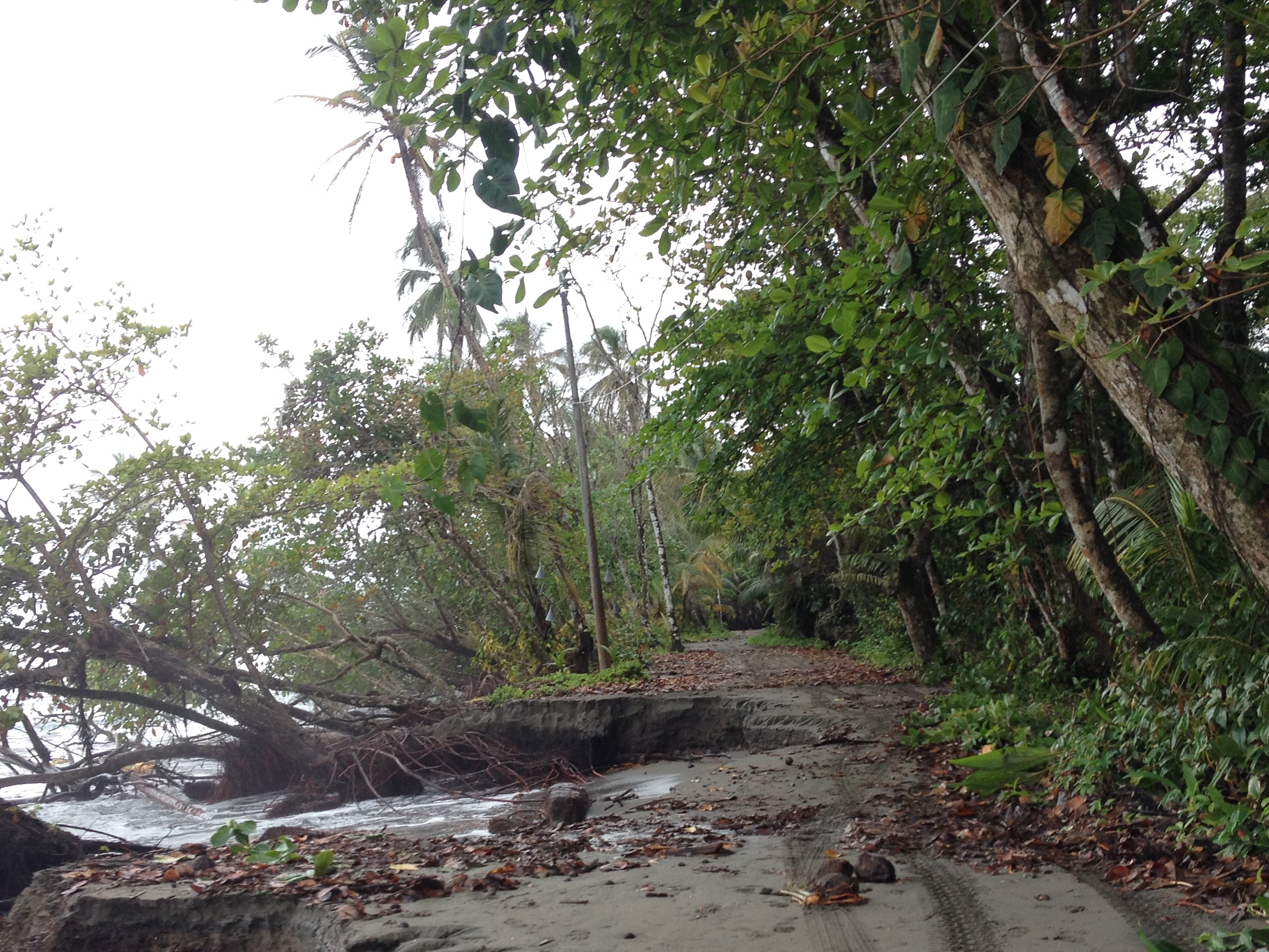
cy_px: 679
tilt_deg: -1.0
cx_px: 686
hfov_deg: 38.2
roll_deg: -0.3
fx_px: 1833
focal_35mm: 50
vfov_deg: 28.8
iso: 50
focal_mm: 4.28
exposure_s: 1/325
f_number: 2.4
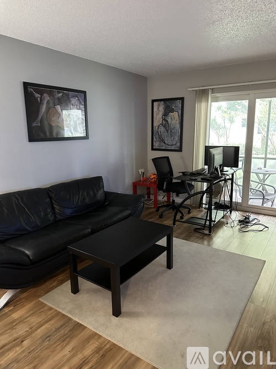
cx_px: 138
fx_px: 255
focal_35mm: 24
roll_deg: +1.5
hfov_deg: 56.8
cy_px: 184
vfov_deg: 71.6
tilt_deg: -11.3
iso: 800
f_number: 1.78
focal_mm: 6.86
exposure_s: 1/40
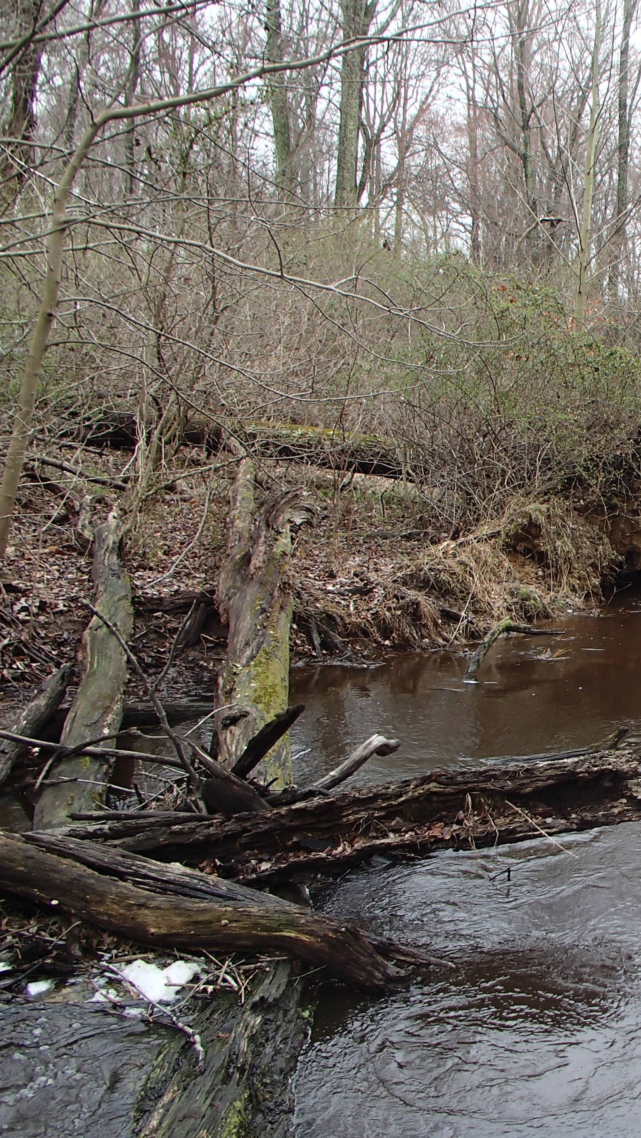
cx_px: 735
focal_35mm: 41
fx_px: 1239
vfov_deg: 49.4
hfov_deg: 26.3
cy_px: 566
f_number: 3.9
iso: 100
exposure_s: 1/80
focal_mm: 5
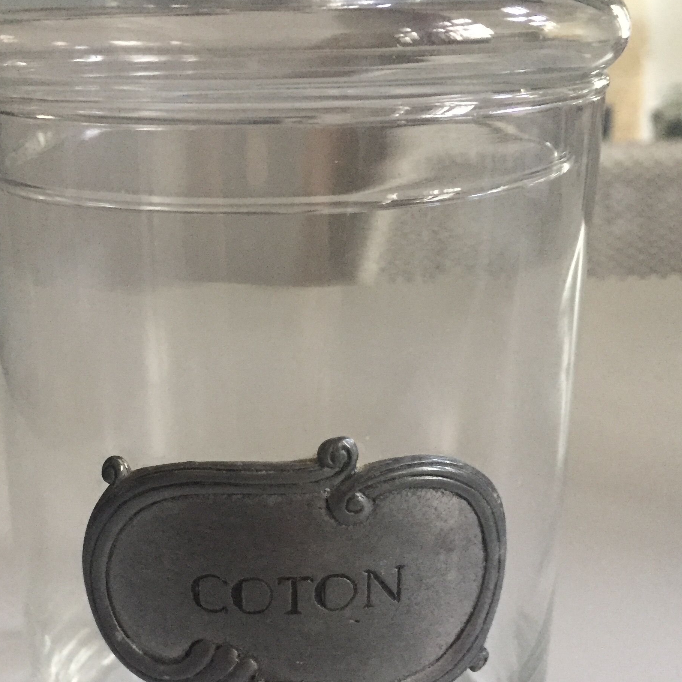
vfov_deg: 36.6
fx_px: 1025
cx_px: 257
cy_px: 430
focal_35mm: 46
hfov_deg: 36.6
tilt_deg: -22.9
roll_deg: +2.1
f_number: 2.2
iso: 250
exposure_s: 1/25
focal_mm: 4.15
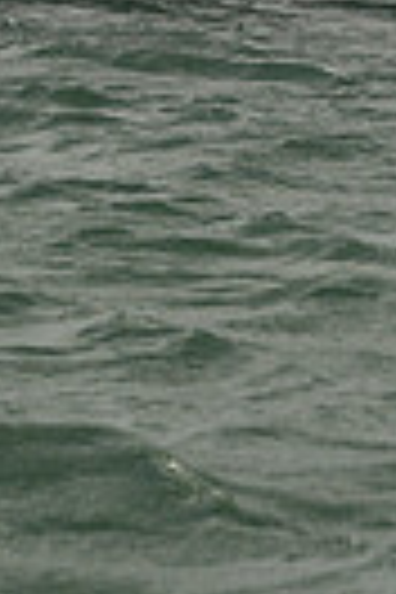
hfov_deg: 3.1
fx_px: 7276
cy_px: -585
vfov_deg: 4.6
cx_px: 173
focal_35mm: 441
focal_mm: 100
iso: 250
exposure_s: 1/640
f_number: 6.3
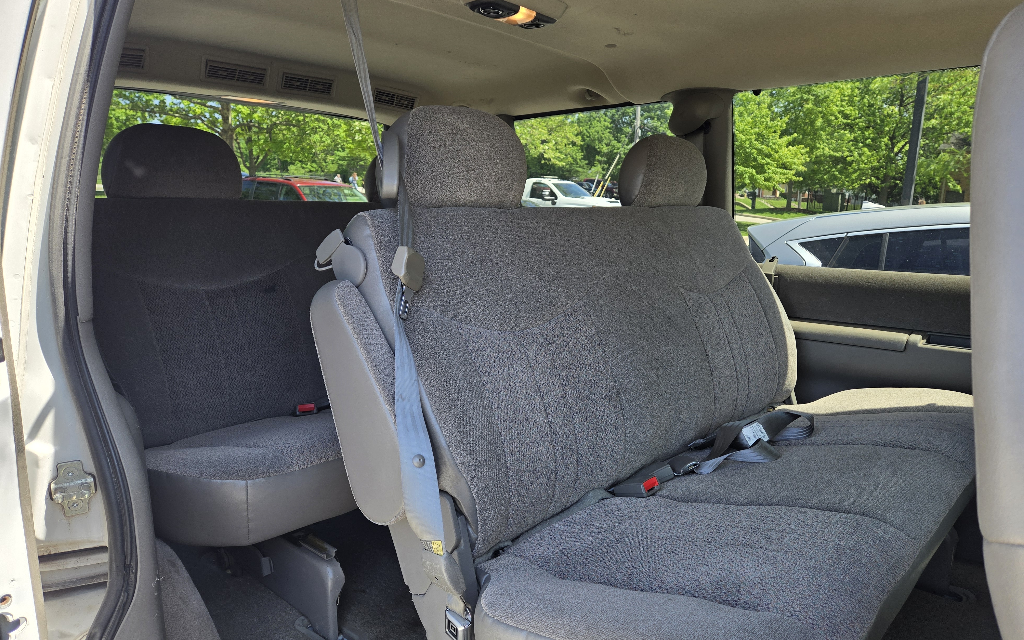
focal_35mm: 25
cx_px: 524
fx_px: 698
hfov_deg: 72.5
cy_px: 368
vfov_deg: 49.1
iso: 25
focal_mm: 5.4
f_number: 1.8
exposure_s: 1/243
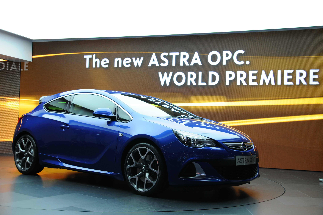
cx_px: 162
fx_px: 403
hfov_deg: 43.7
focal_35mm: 45
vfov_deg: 29.8
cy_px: 108
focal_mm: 30
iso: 400
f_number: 5.6
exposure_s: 1/125
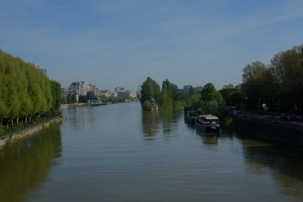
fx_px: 345
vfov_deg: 32.6
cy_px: 101
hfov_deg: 47.4
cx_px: 152
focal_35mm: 41
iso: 200
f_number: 13
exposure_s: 1/420
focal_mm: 27
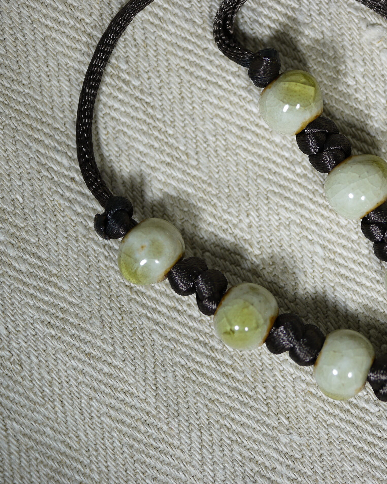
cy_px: 240
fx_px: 1131
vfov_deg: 24.1
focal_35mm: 79
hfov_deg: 19.3
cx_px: 285
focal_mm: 30
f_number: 2.8
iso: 160
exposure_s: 1/200
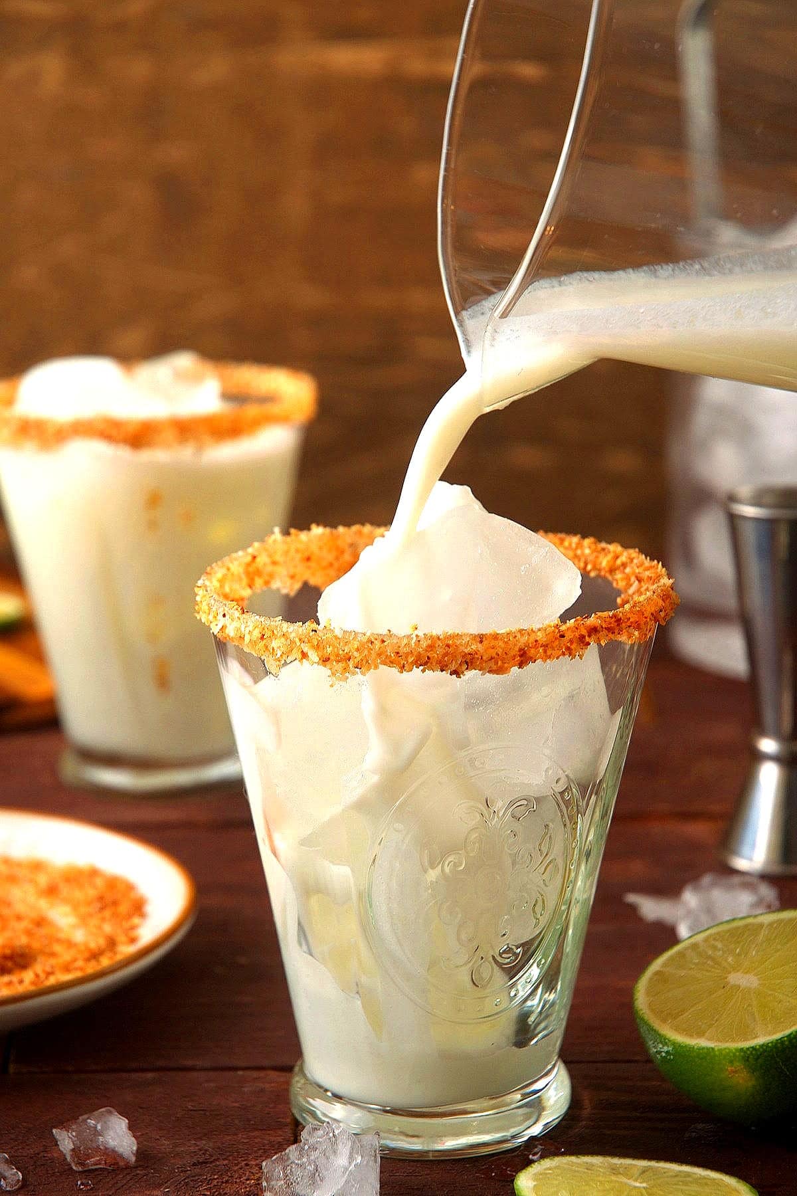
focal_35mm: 98
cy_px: 598
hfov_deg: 14.0
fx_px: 3238
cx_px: 398
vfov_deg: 20.9
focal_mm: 65
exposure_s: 1/100
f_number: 8
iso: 100
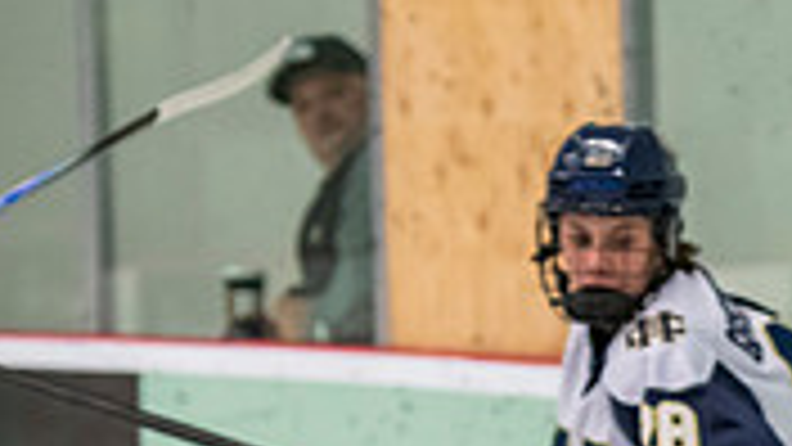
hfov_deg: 4.5
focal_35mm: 477
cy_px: 852
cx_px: 1206
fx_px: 10017
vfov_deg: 2.5
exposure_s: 1/640
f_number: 3.2
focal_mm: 110
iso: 2000
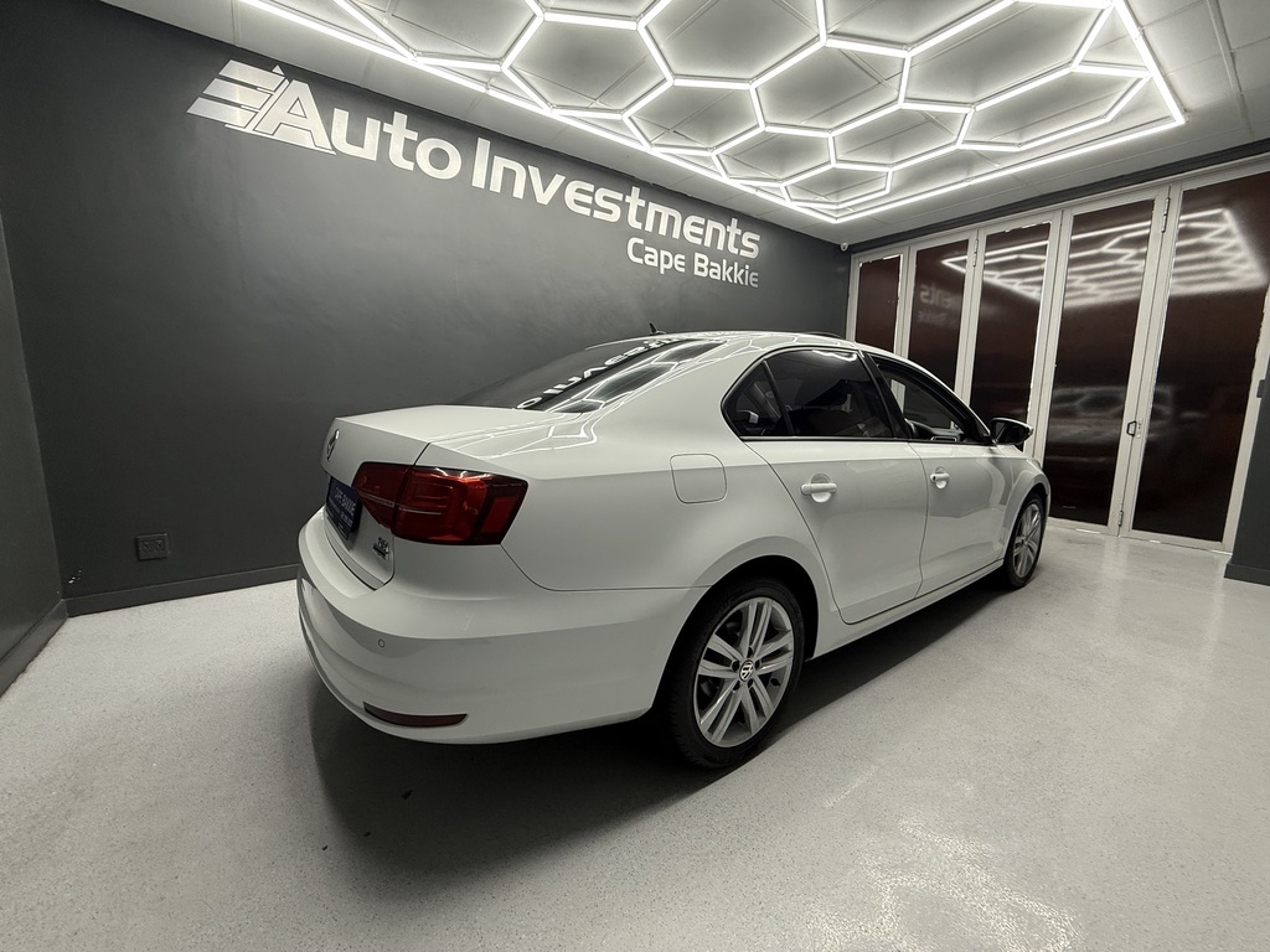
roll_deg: +0.5
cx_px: 635
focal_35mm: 14
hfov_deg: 102.1
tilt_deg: -8.0
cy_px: 476
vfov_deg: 85.7
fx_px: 514
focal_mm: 2.22
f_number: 2.2
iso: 160
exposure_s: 1/100
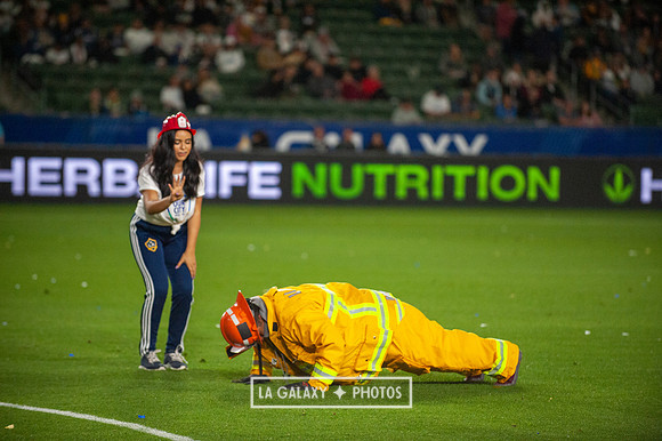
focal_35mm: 190
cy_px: 220
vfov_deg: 7.2
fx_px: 3492
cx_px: 331
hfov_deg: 10.8
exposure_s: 1/2500
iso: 3200
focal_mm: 190
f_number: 2.8
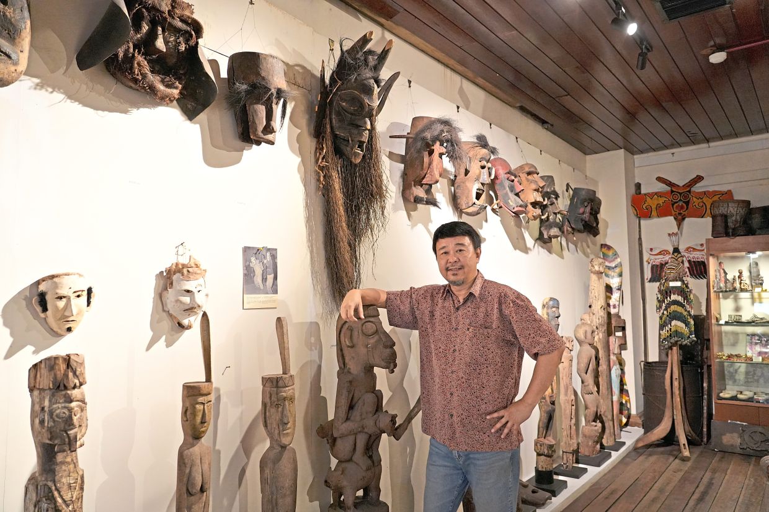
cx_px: 384
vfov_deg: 49.5
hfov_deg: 69.4
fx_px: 555
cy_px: 256
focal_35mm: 26
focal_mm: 26
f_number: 4
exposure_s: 1/160
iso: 5000
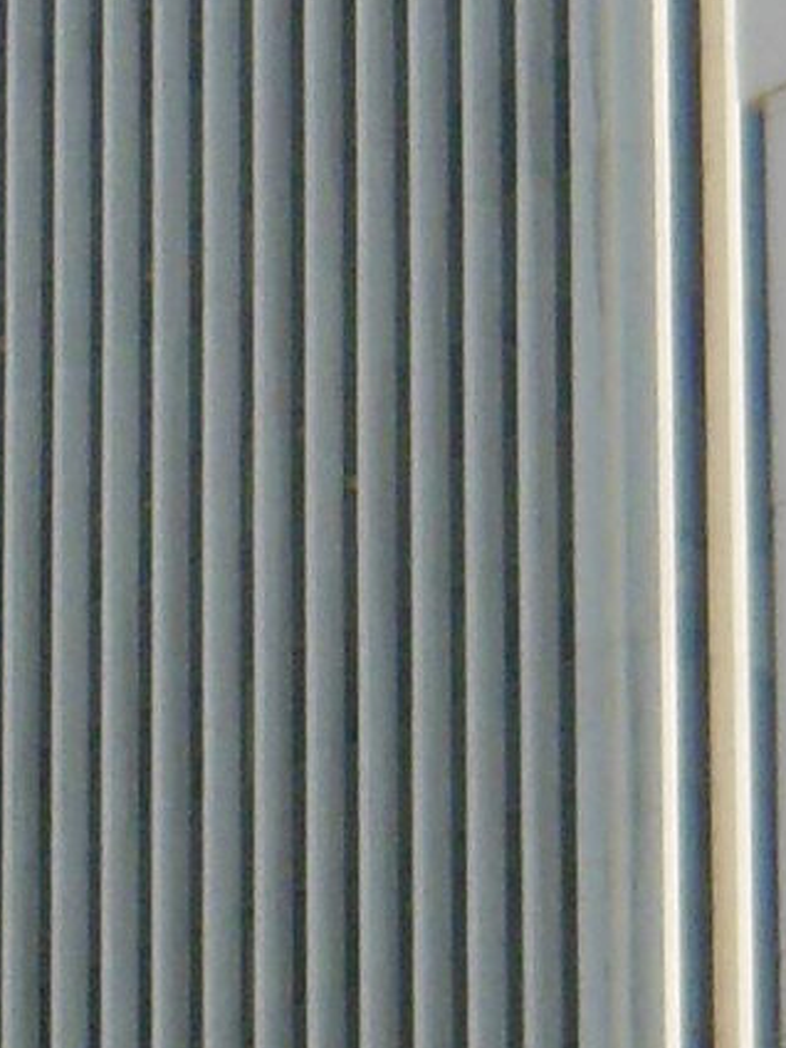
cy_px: -138
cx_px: 363
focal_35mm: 423
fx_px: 12806
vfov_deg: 4.7
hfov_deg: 3.5
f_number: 5.2
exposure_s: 1/800
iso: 400
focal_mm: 12.4
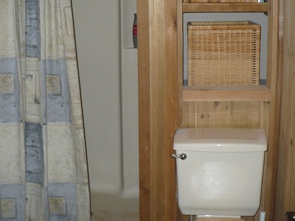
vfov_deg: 27.4
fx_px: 452
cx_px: 119
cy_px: 79
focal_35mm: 53
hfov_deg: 36.1
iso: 125
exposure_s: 1/30
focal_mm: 6.1
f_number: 2.8
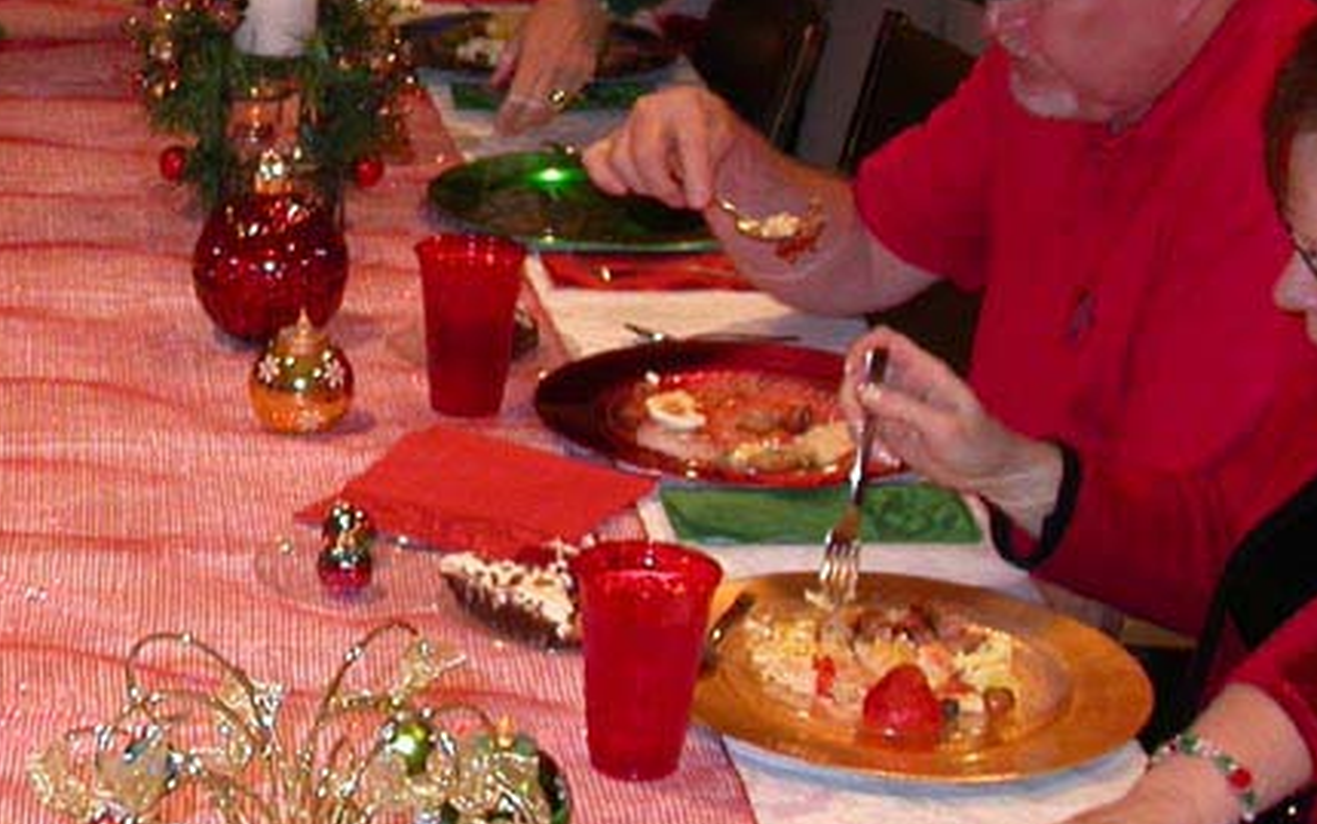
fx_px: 3447
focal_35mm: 96
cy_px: 138
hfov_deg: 21.0
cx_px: 49
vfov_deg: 13.5
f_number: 2.6
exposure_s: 1/30
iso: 100
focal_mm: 7.85
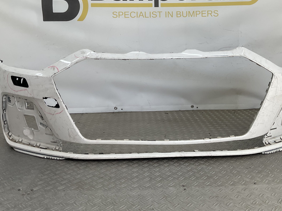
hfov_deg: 52.6
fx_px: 285
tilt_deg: -8.7
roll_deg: -0.3
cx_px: 150
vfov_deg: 40.5
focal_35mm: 35
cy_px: 84
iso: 16
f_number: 1.8
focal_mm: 3
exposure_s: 1/331
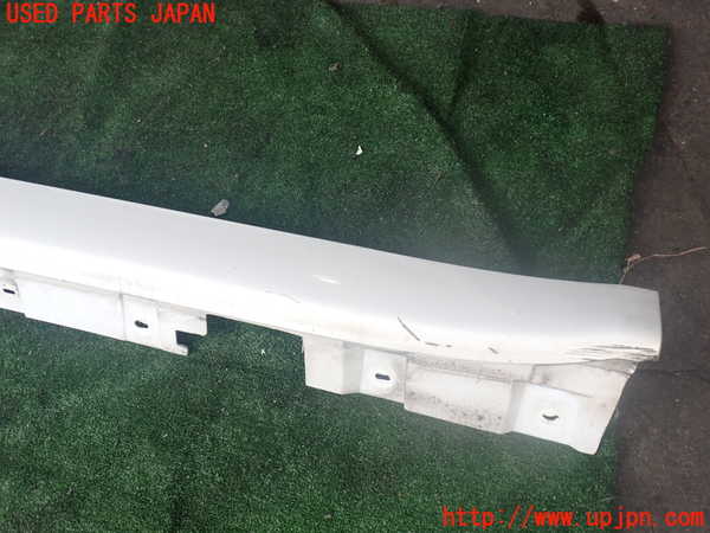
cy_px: 266
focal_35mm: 30
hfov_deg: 60.0
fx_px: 615
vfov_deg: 46.8
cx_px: 355
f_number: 3.2
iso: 100
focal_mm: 5.4
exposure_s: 1/200
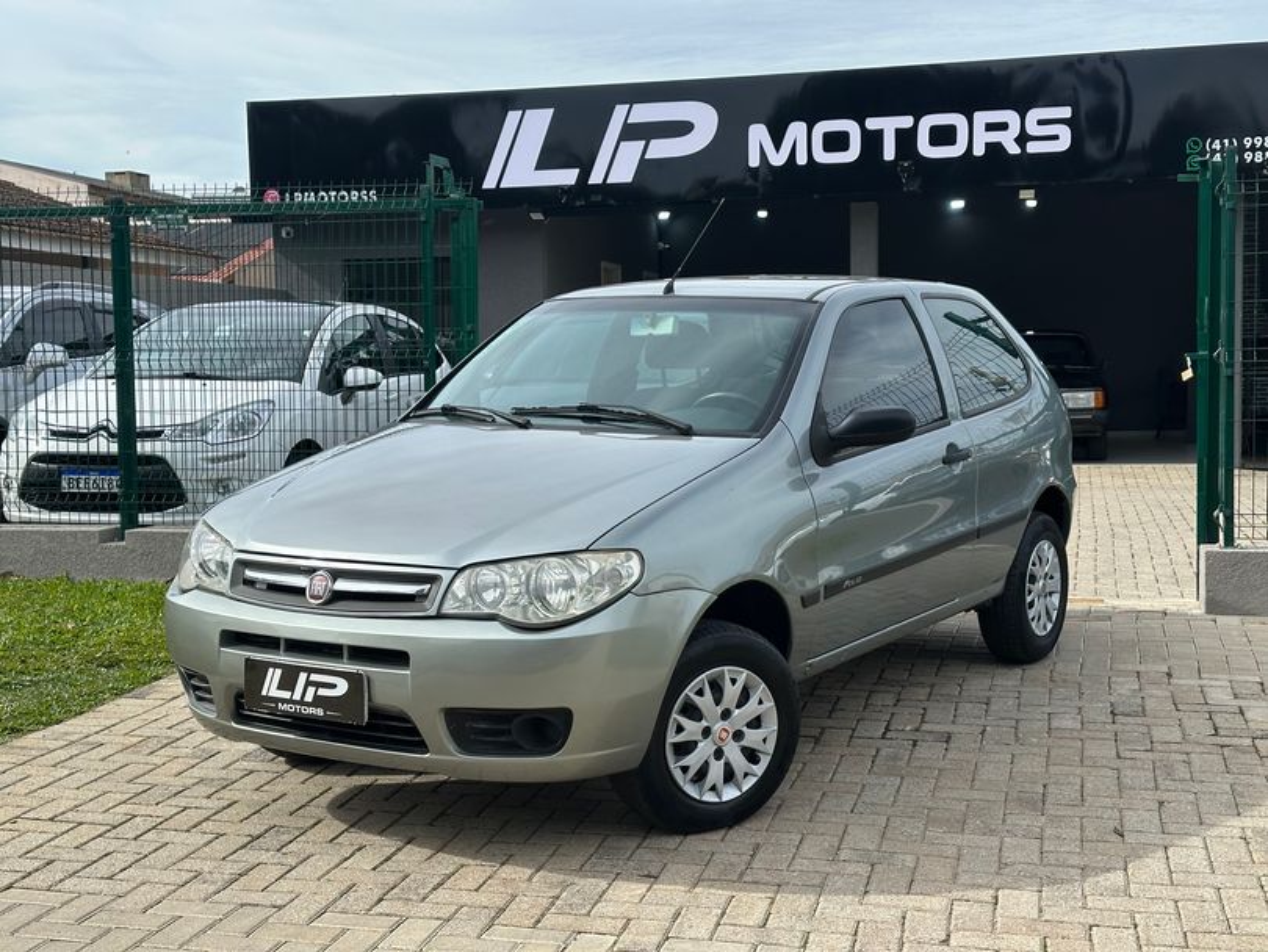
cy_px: 476
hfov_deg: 39.6
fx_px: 1759
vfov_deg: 30.3
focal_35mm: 48
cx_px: 634
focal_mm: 6.86
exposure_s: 1/2358
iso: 64
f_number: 1.78
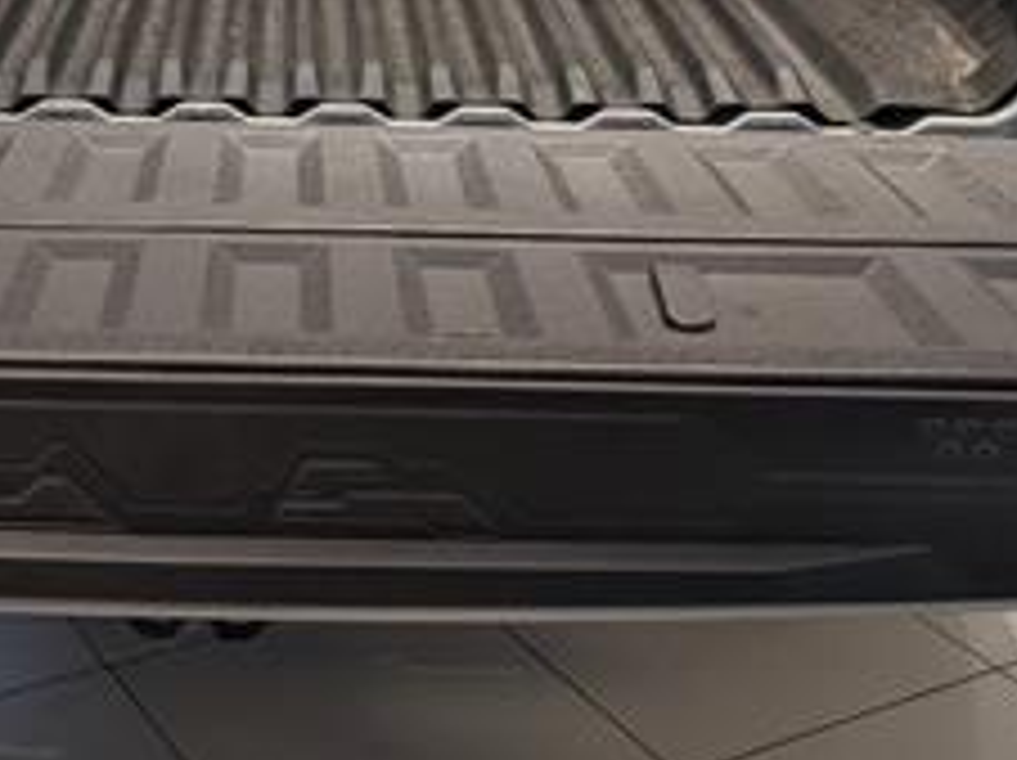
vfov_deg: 20.8
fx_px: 1996
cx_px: 176
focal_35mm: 68
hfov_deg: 27.9
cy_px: -13
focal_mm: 6.9
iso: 20
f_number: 1.68
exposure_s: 1/345
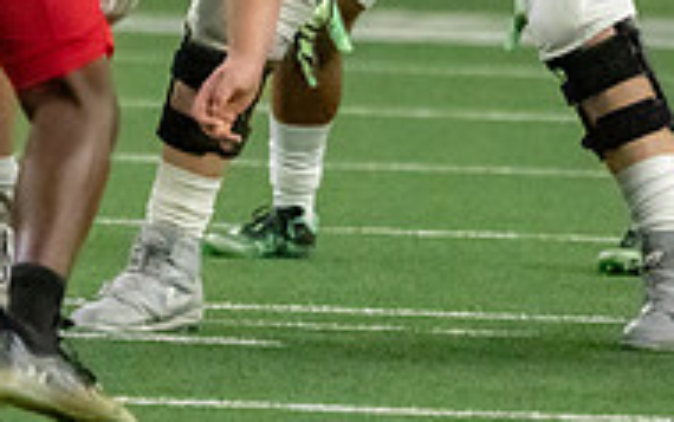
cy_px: -88
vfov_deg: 0.8
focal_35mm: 1566
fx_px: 28782
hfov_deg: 1.3
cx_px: 338
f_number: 5.6
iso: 12800
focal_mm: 400
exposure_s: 1/1250
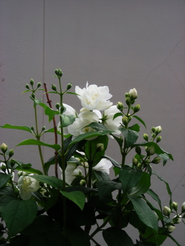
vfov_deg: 22.5
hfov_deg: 17.0
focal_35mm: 87
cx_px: 92
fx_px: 620
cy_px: 123
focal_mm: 14.6
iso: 50
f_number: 4
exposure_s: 1/177
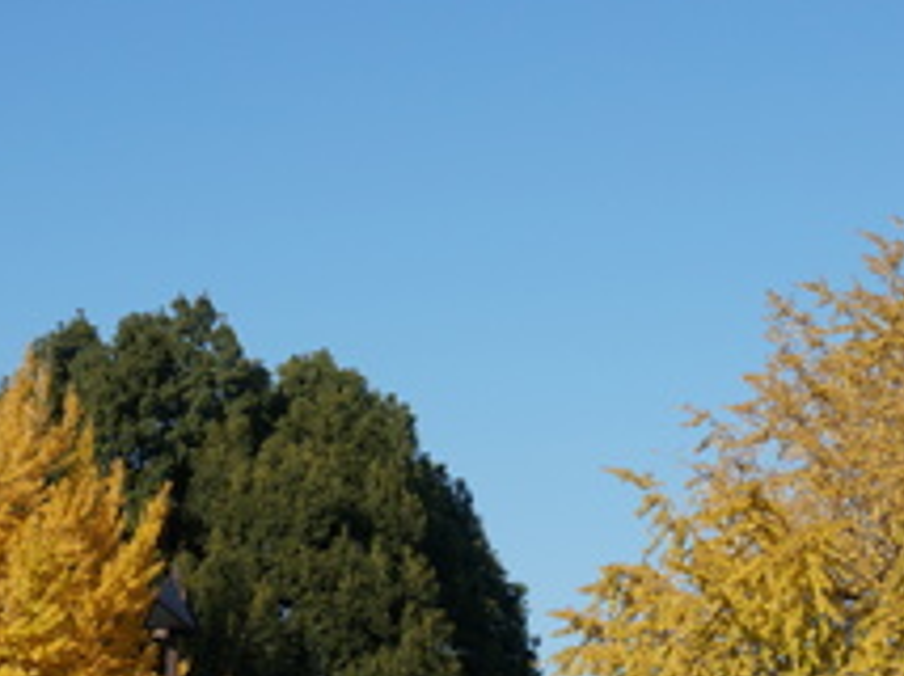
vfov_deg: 11.7
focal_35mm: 125
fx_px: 3270
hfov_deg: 15.7
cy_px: 577
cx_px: 575
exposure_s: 1/160
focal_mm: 31
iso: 100
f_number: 11
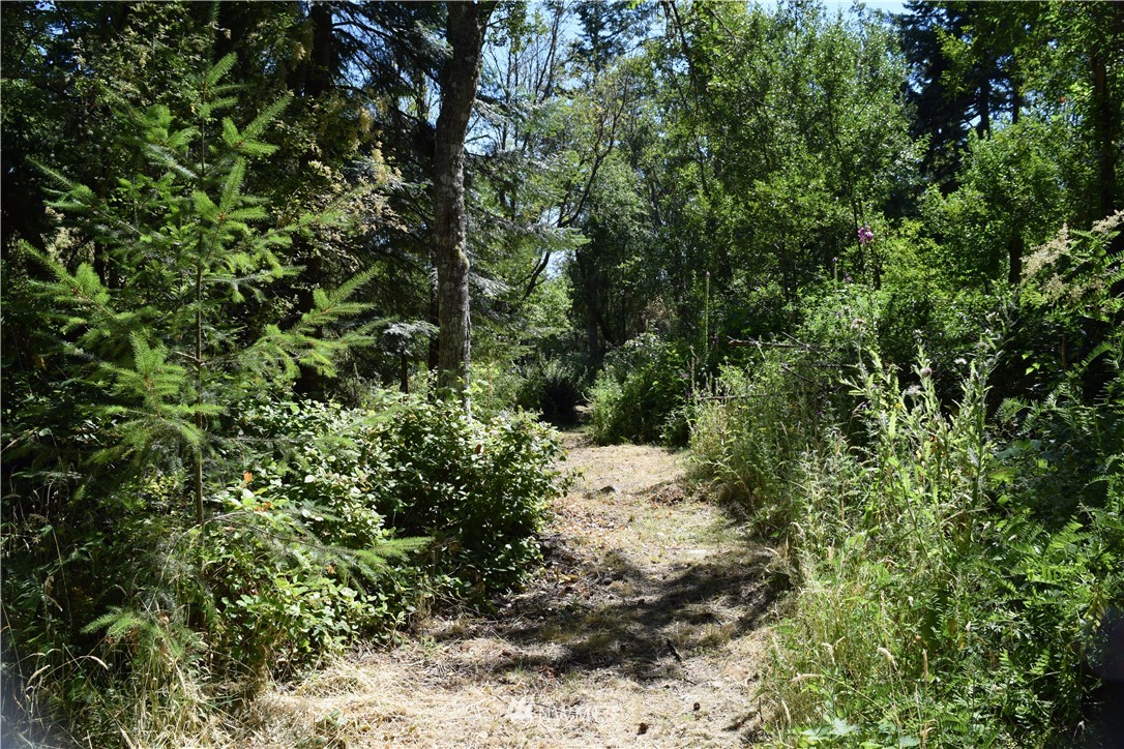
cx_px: 562
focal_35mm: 27
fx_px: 843
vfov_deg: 47.9
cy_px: 374
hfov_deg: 67.4
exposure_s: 1/250
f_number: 8
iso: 200
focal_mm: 18
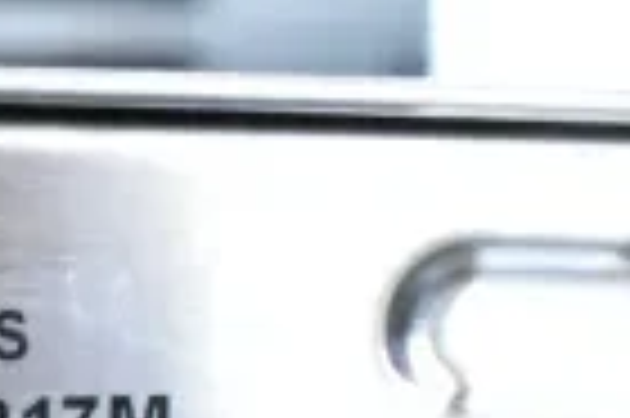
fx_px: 2744
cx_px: -657
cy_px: 551
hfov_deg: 11.7
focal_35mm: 157
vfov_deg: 8.6
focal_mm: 24
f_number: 5.6
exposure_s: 1/125
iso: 6400
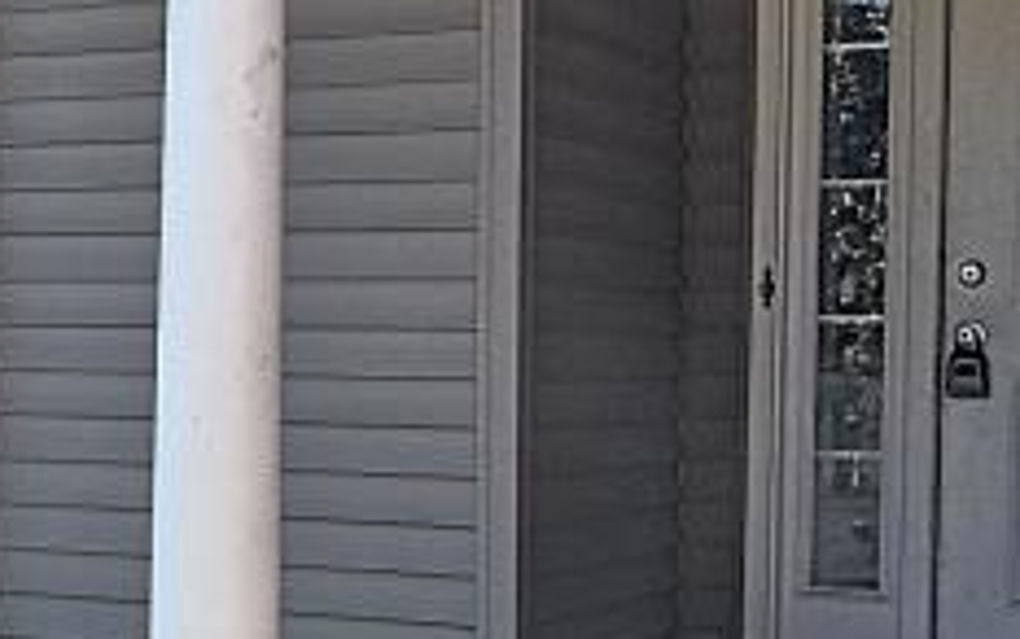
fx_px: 2410
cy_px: 385
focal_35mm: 87
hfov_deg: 22.1
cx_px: -197
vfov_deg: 15.1
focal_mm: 11
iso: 200
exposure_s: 1/250
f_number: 6.3
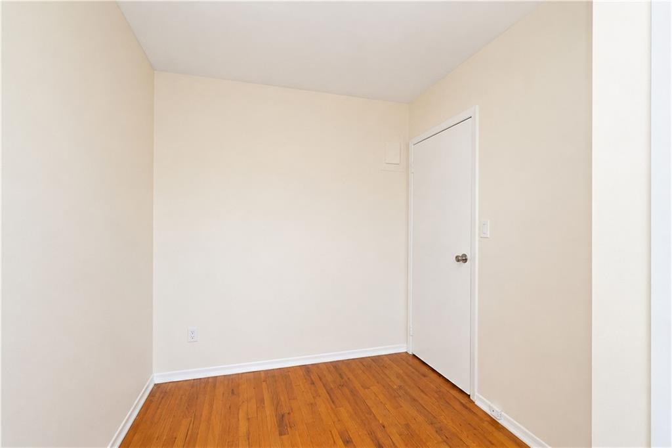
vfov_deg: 77.3
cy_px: 224
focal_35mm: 15
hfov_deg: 100.4
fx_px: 280
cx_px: 336
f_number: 10
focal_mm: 10
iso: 1600
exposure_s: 1/80
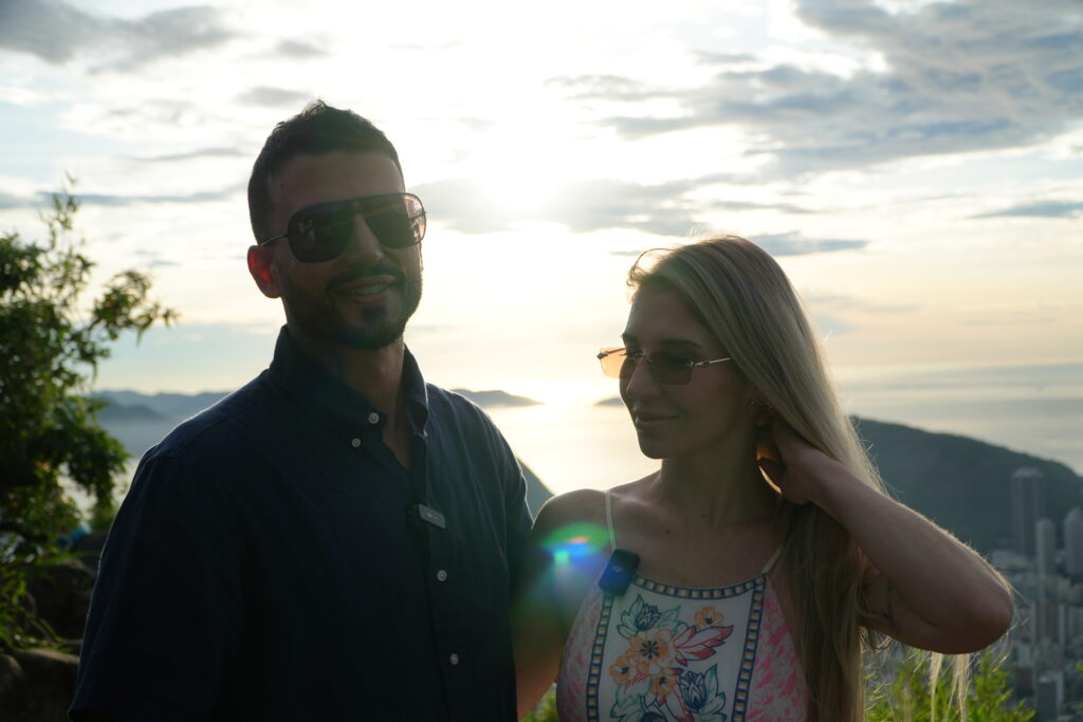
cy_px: 361
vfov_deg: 30.9
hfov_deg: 45.0
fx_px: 1309
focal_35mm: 44
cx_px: 542
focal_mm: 29
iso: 100
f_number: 4.5
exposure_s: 1/640
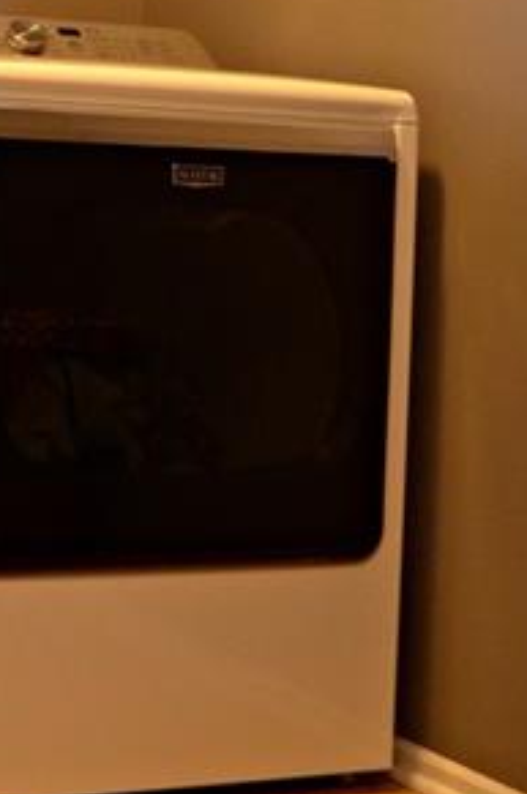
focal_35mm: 87
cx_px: -106
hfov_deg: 15.1
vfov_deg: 23.0
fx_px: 1917
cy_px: 134
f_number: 3.8
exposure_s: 1/60
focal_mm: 22
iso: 2000
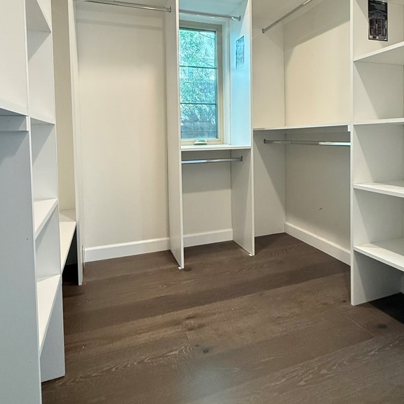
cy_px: 147
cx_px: 206
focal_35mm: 22
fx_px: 290
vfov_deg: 68.4
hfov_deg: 69.6
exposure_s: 1/120
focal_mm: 2.22
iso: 640
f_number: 2.2
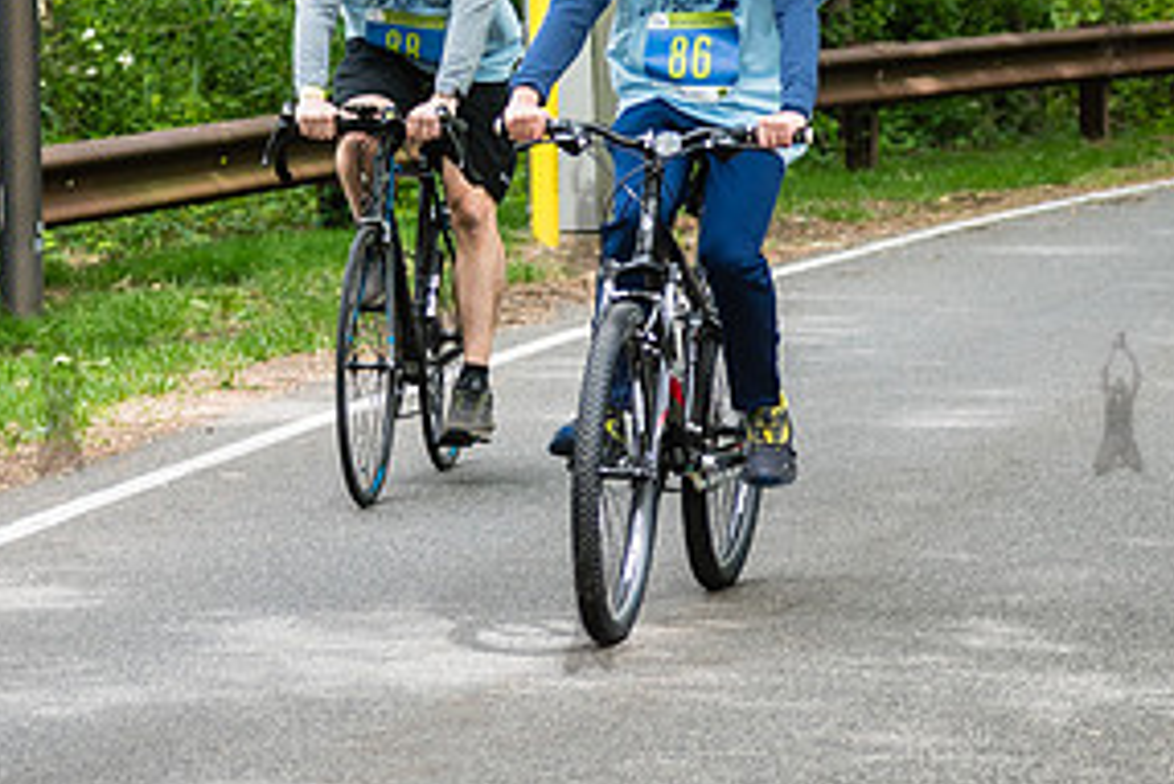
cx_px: 587
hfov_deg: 9.2
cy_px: 203
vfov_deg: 6.1
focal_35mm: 224
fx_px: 7308
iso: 400
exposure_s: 1/400
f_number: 4
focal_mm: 86
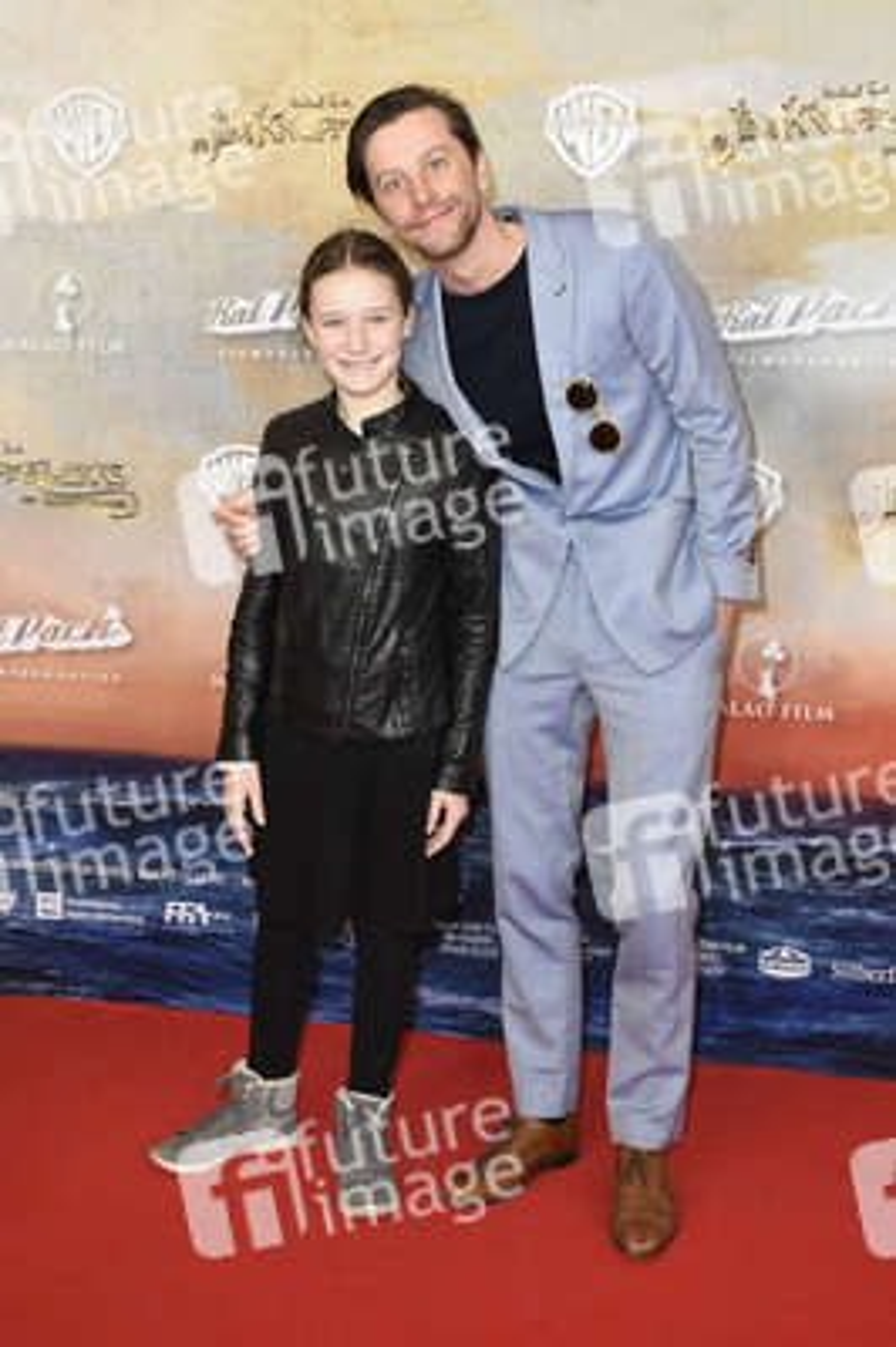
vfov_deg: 37.9
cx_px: 448
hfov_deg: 25.7
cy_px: 674
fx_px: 1963
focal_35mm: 52
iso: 640
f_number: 6.3
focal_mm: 35
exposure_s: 1/100
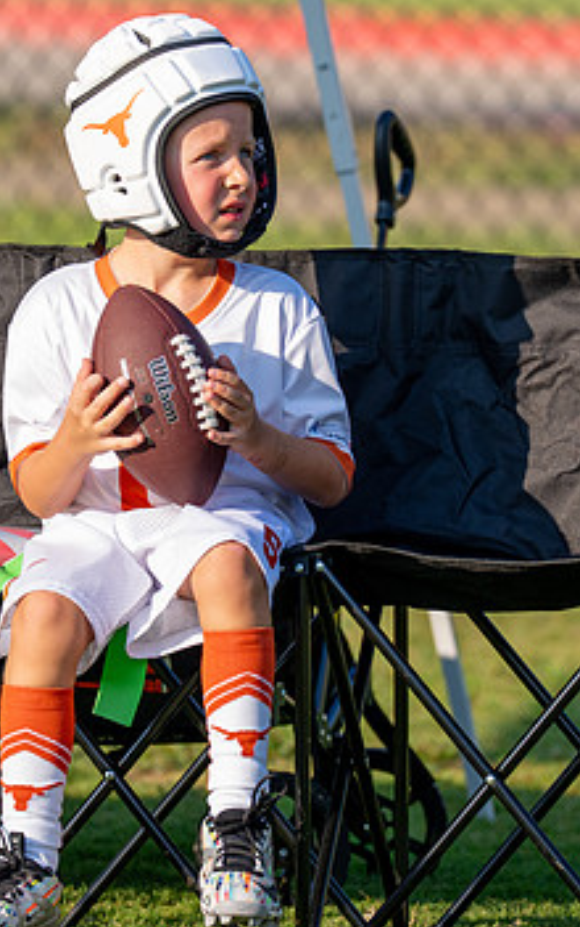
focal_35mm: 422
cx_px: 361
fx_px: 10673
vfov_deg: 5.0
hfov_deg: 3.1
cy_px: 392
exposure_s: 1/2000
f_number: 2.8
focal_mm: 200
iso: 200
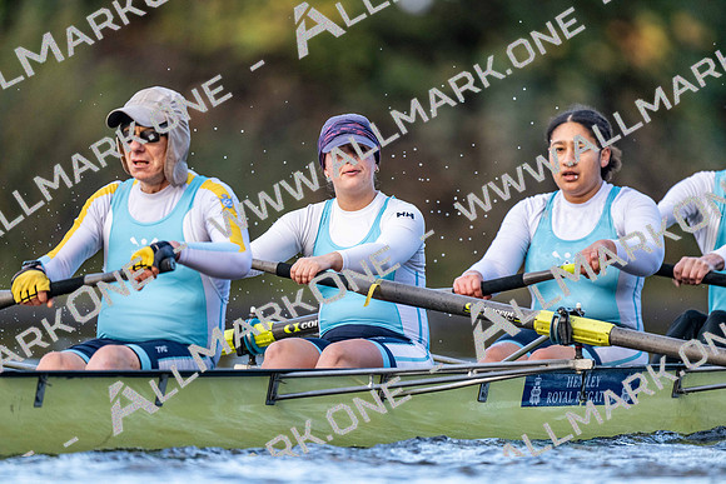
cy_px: 242
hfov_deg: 3.4
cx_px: 363
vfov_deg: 2.3
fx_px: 12102
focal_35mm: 600
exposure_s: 1/2500
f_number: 4
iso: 2500
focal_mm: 600
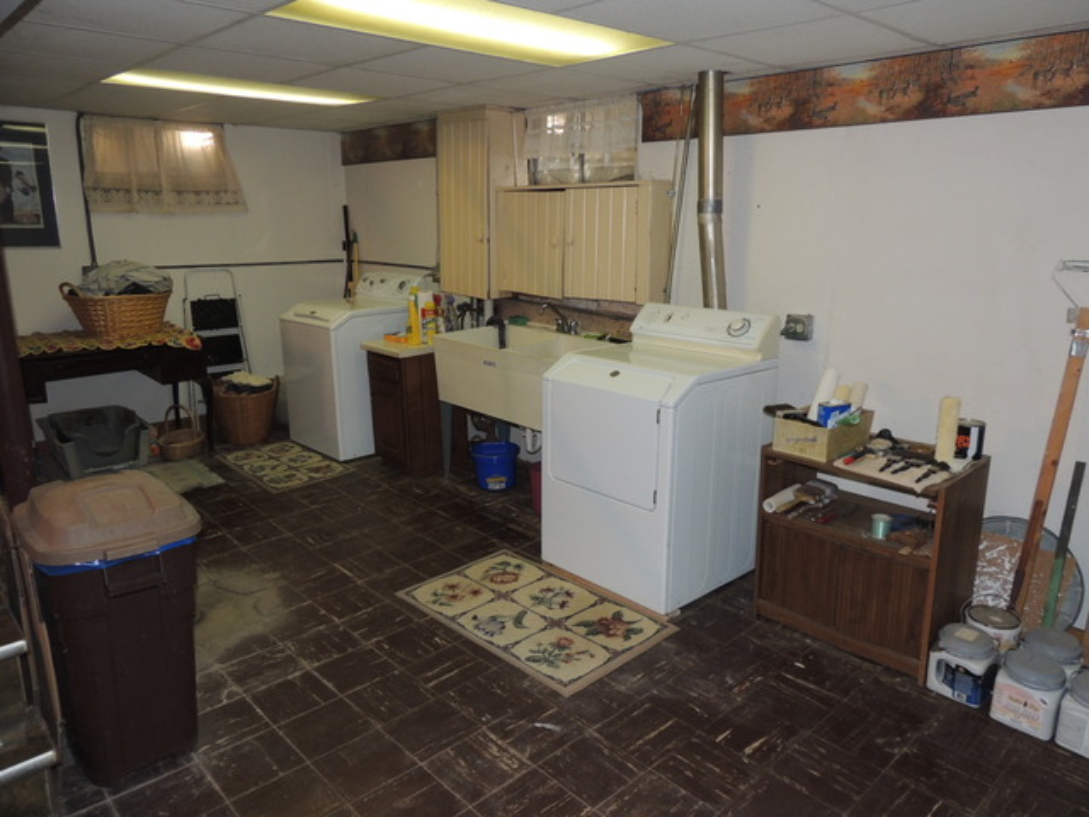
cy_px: 408
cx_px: 544
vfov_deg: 56.8
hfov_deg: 71.6
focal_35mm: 24
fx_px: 755
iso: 200
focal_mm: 4.3
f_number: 3
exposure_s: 1/30
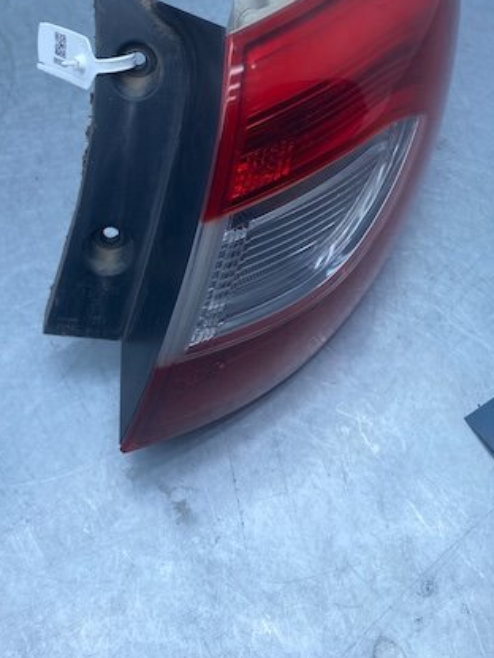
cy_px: 160
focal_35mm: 40
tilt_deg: -49.5
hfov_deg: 35.8
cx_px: 298
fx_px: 761
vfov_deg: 45.1
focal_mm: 4.25
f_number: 1.8
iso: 32
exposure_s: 1/816
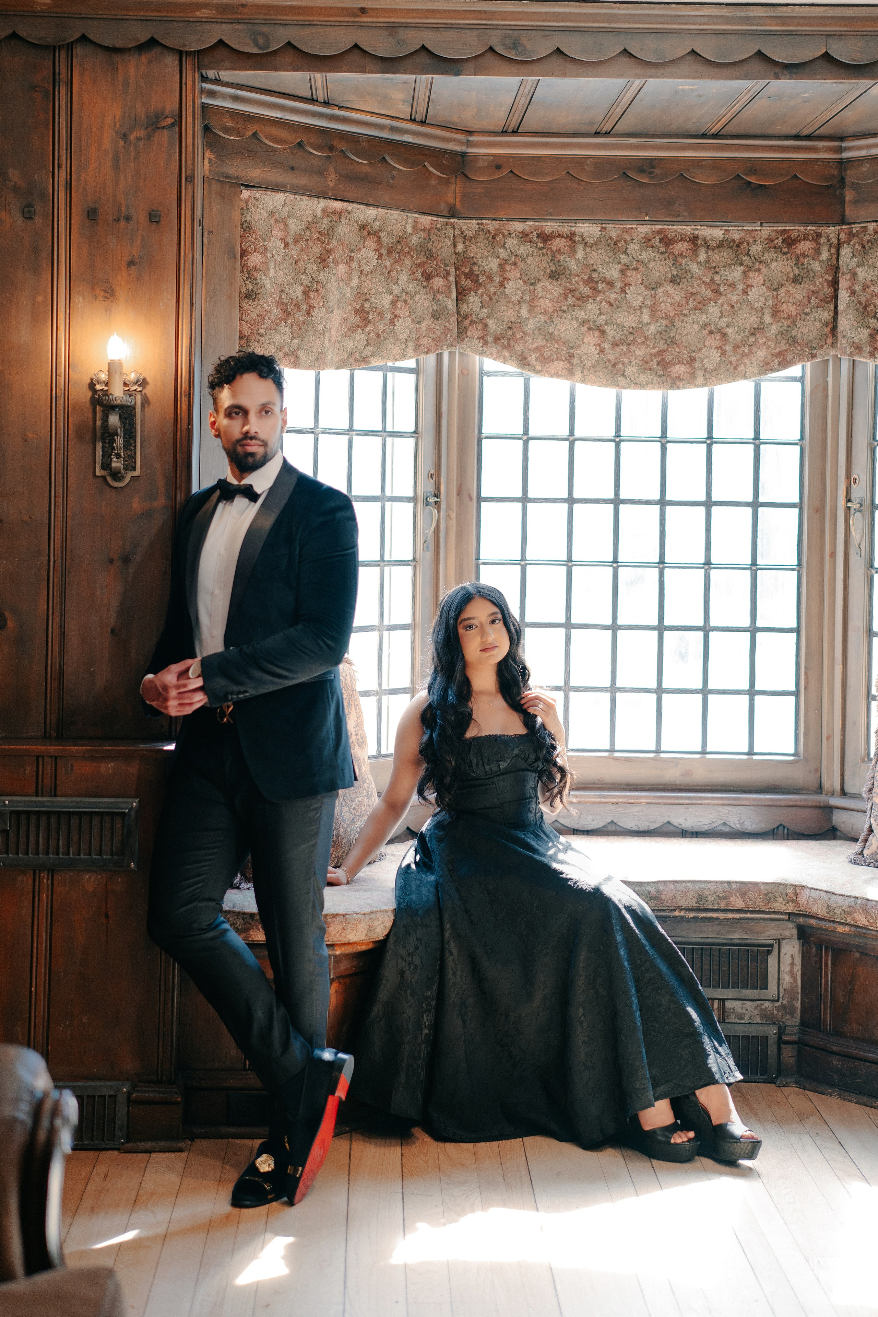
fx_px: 1828
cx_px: 439
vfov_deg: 39.6
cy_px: 658
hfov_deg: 27.0
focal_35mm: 50
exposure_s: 1/250
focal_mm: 50
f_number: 1.6
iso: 400
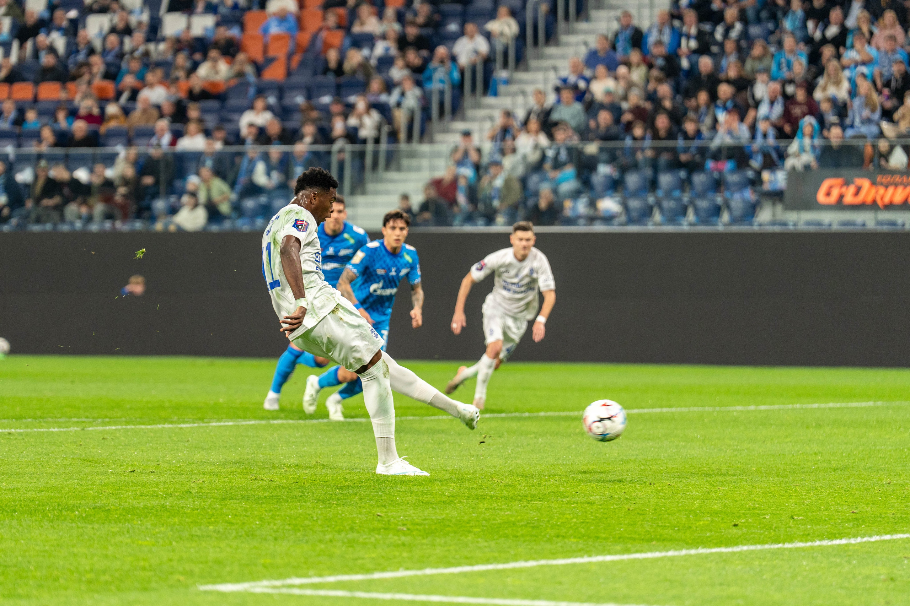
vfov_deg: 6.3
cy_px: 311
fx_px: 5468
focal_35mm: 216
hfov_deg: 9.5
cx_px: 351
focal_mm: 168
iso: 640
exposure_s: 1/1000
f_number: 2.8
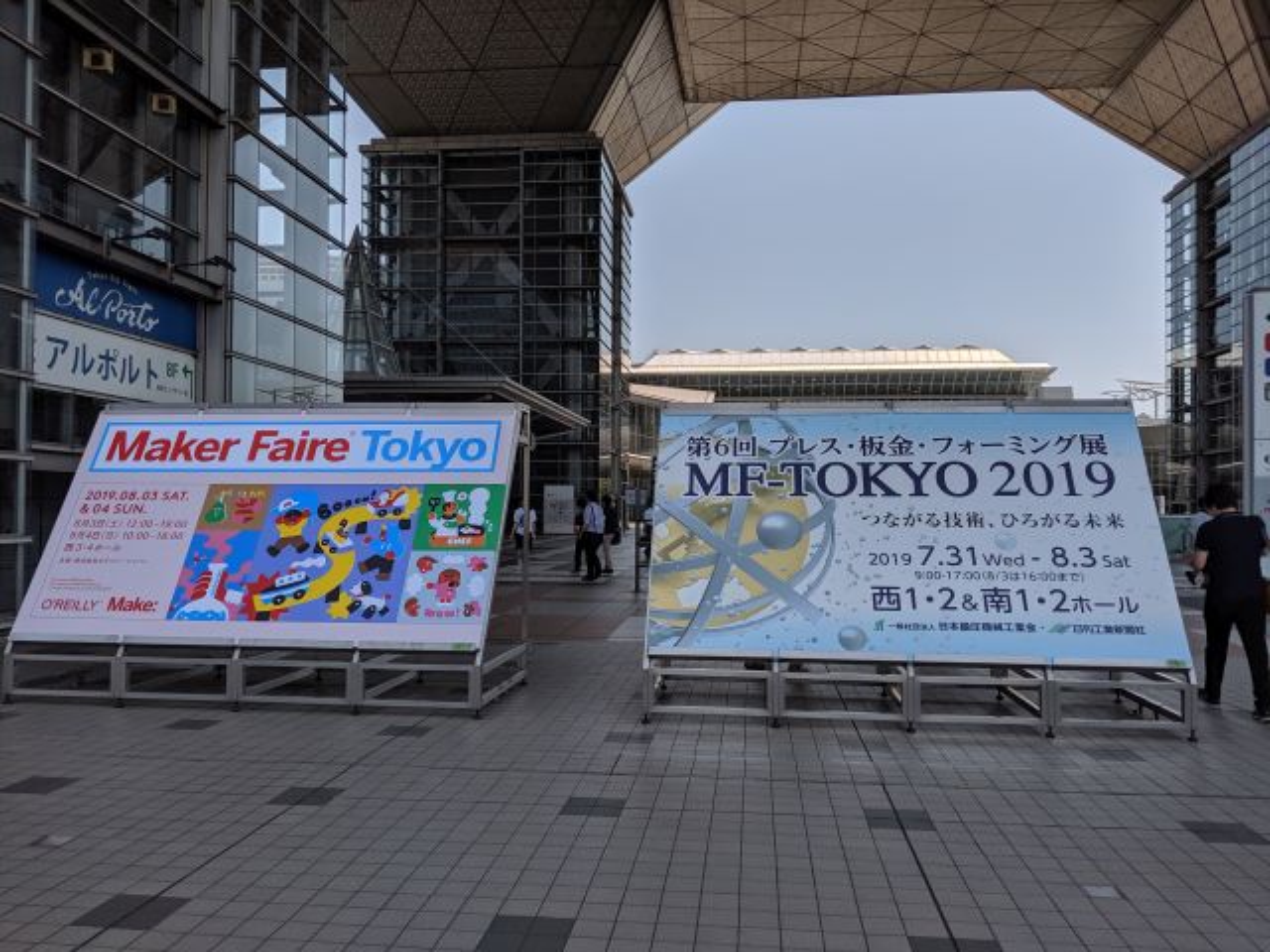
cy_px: 476
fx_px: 991
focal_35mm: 27
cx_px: 635
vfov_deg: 51.4
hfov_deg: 65.3
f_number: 1.8
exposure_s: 1/4608
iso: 56
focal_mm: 4.44
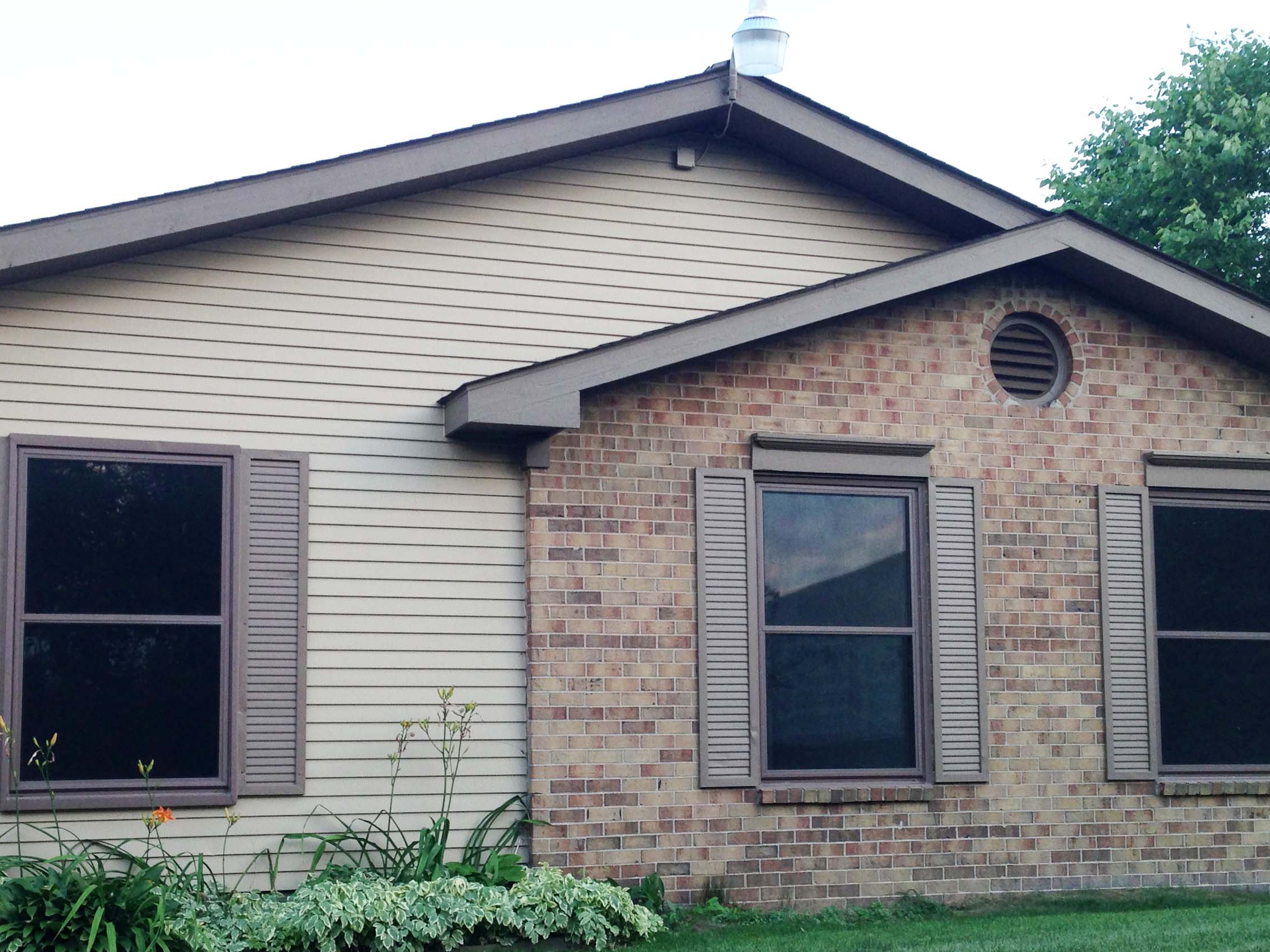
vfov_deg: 30.2
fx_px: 1761
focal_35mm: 48
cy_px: 588
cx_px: 592
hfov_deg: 39.6
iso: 64
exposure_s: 1/60
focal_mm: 4.13
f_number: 2.4
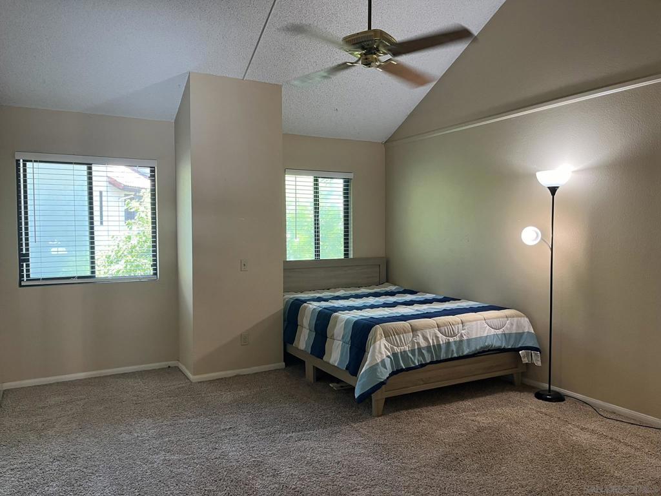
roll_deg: +0.5
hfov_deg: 67.3
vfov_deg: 53.1
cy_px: 248
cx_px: 330
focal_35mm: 26
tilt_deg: -2.1
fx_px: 496
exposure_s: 1/60
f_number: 1.6
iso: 125
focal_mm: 5.1
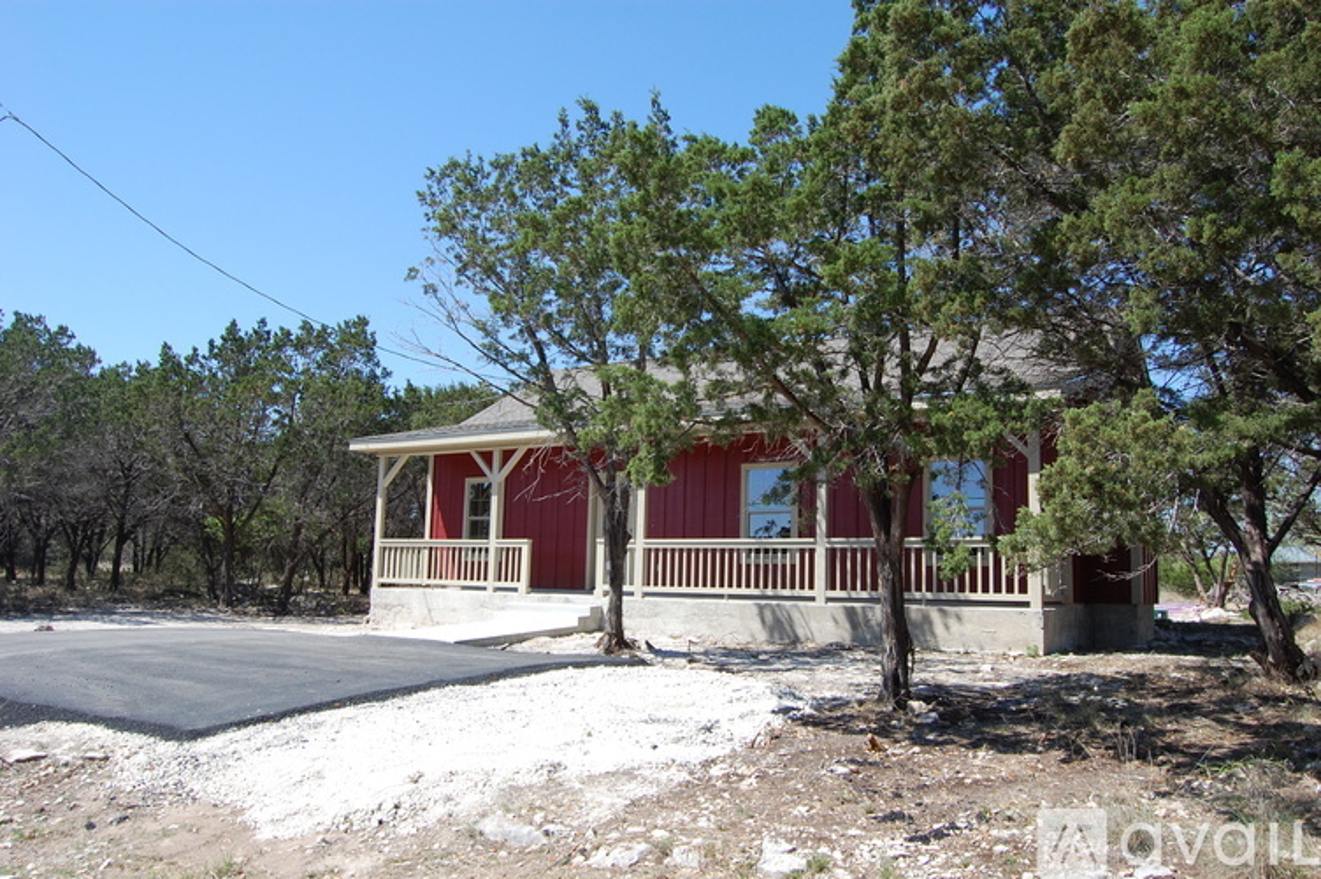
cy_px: 440
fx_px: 990
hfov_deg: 67.4
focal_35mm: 27
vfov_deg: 47.8
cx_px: 660
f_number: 8
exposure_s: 1/250
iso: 200
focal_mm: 18
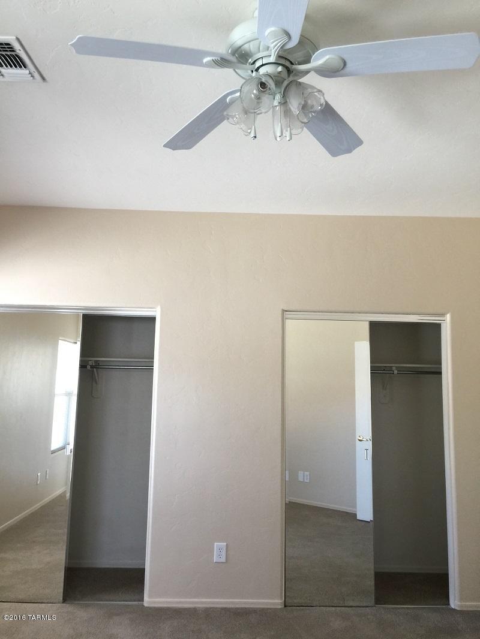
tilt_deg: +9.5
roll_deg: -1.1
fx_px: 536
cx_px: 240
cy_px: 320
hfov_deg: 48.2
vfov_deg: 61.6
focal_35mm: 29
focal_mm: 4.15
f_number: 2.2
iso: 50
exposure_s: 1/33
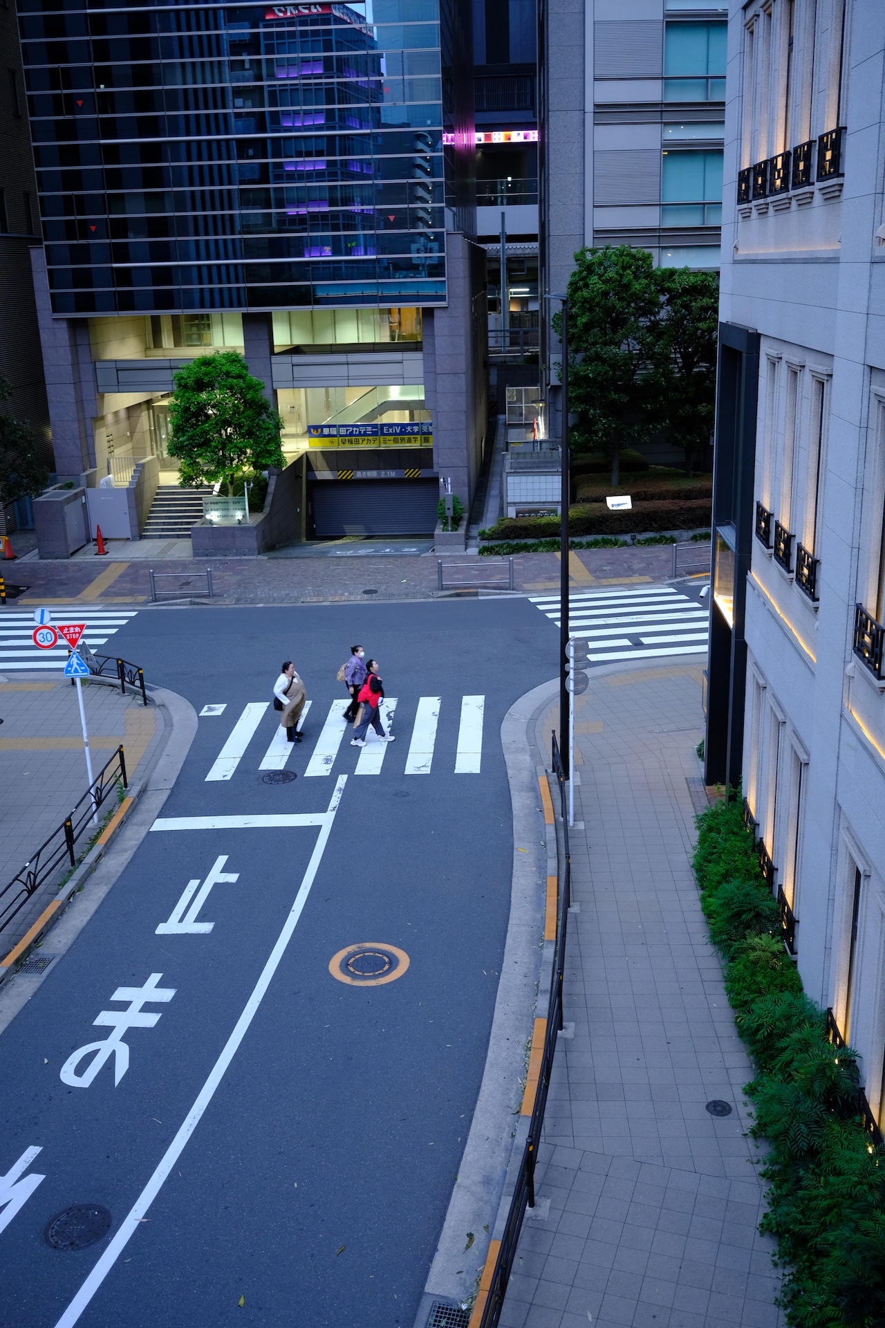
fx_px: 1291
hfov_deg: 37.9
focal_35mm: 35
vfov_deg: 54.4
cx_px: 442
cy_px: 664
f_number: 2.8
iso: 800
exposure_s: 1/60
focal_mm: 23
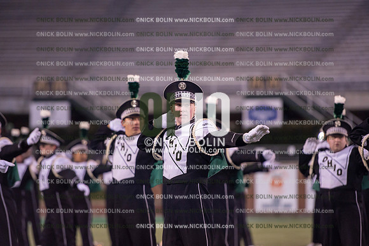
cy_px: 123
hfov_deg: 10.5
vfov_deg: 7.0
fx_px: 1999
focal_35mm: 195
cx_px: 184
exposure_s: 1/1250
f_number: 2.8
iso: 2500
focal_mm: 195
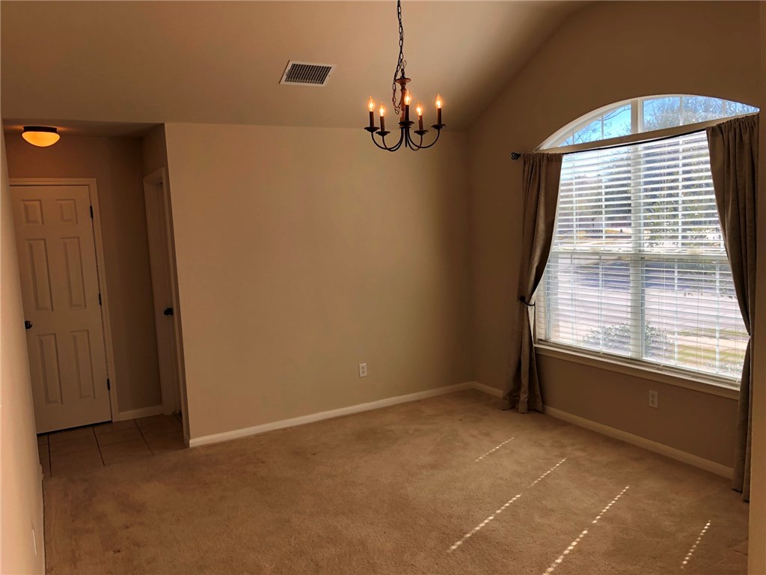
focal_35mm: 28
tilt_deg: -7.7
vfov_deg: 49.7
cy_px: 288
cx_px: 383
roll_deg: +3.3
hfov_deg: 63.4
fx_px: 620
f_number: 1.8
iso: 20
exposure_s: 1/189
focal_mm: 3.99
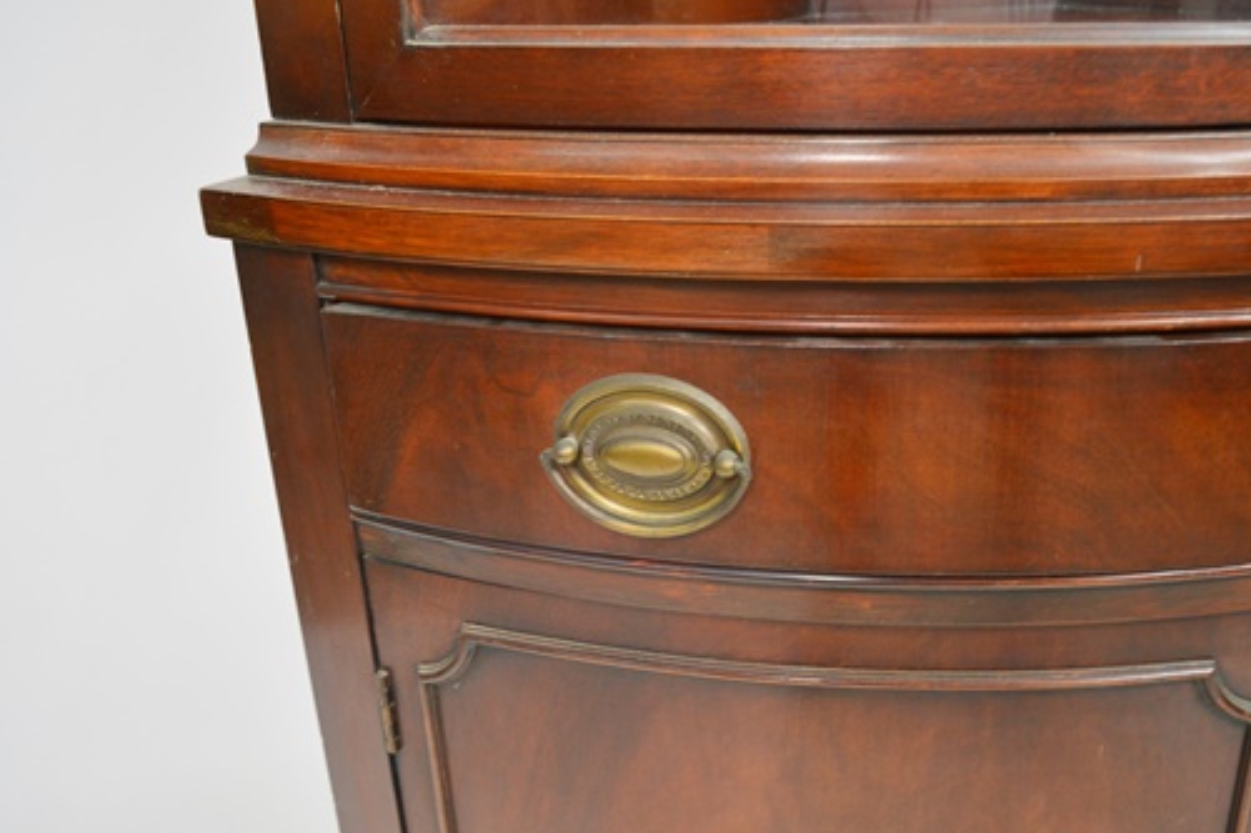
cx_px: 711
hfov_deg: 53.0
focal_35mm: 36
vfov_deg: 36.8
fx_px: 1251
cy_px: 445
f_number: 3.8
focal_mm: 20
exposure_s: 1/30
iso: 800
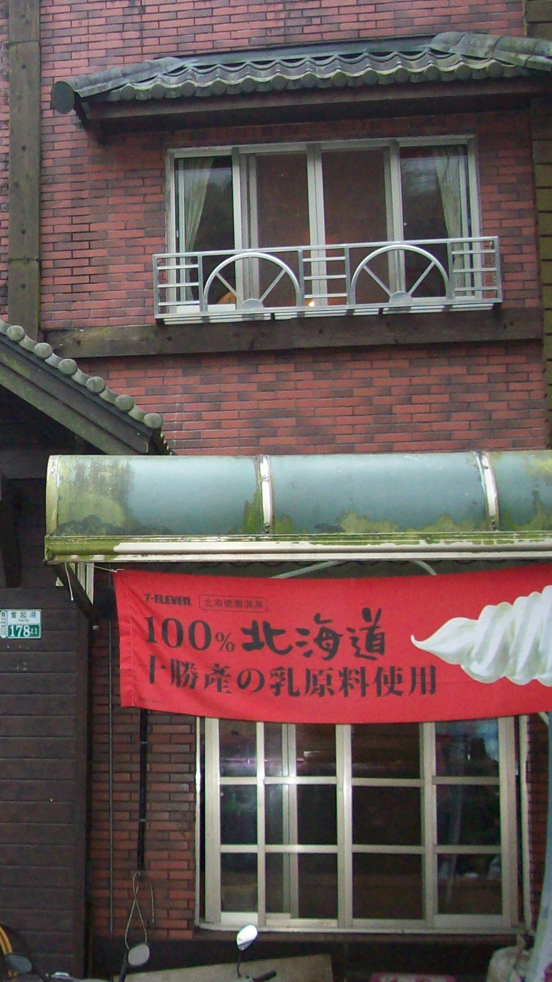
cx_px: -155
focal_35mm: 64
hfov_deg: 17.7
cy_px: 486
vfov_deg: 32.8
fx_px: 1666
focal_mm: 6
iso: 200
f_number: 2.7
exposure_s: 1/64
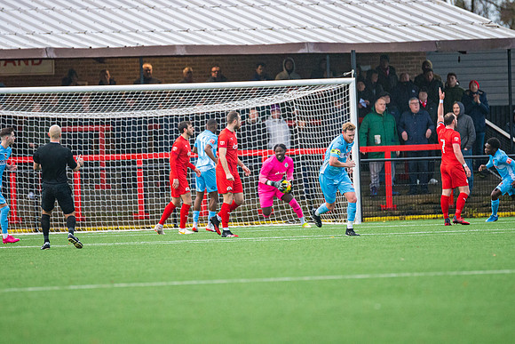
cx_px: 258
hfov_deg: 4.6
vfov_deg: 3.1
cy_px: 172
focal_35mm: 450
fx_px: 6439
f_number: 2.8
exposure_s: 1/1600
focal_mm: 300
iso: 1600
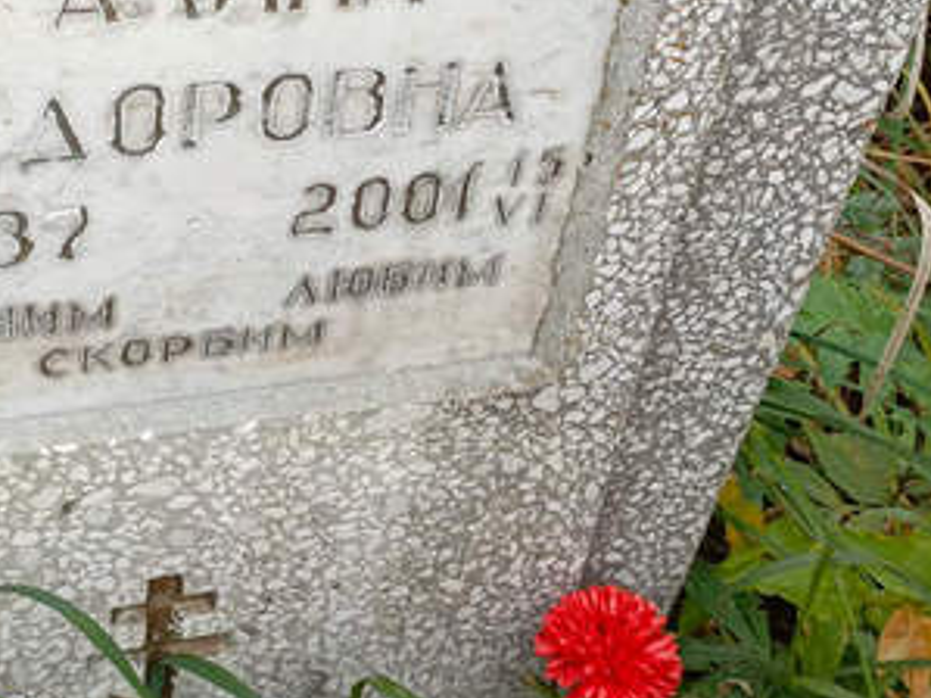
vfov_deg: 21.8
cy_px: 199
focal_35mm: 67
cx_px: 361
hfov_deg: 28.9
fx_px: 1801
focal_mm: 4.76
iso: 184
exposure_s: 1/100
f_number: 1.69
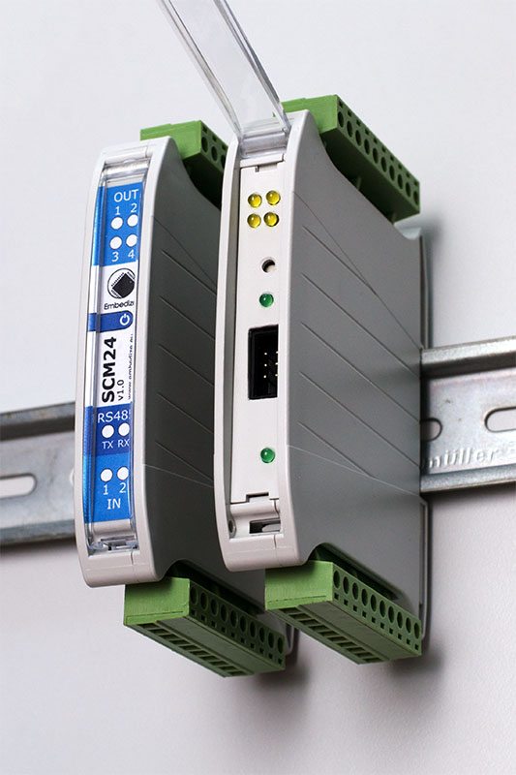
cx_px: 258
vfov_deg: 27.0
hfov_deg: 18.2
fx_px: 1613
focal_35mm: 75
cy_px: 388
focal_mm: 50
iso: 100
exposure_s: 1/50
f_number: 9
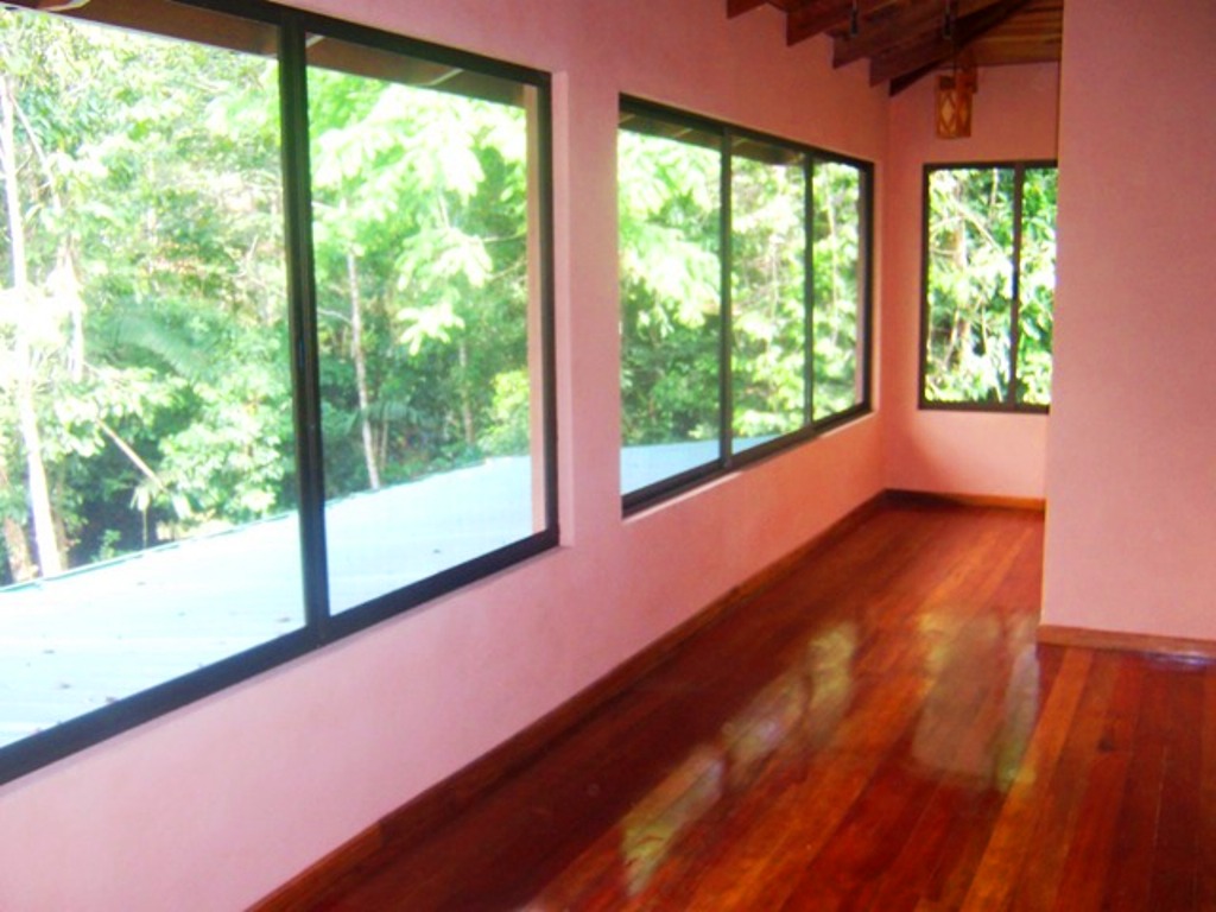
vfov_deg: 39.7
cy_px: 456
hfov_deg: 51.4
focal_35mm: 36
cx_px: 608
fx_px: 1265
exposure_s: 1/90
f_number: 2.4
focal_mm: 5.6
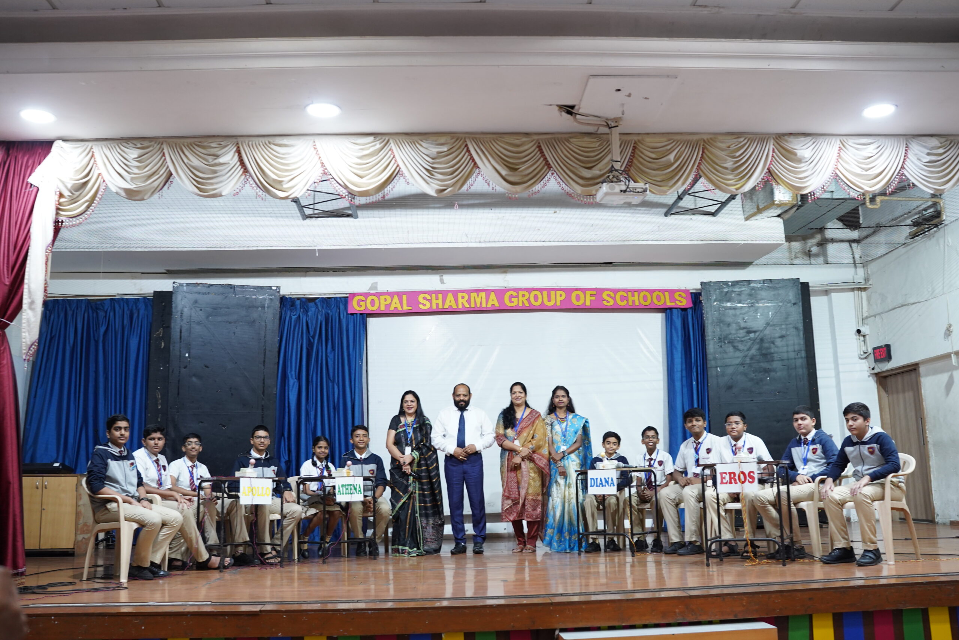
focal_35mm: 35
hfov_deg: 54.4
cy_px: 320
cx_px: 480
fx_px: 932
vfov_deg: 37.9
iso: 2000
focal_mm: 35
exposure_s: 1/80
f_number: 3.2
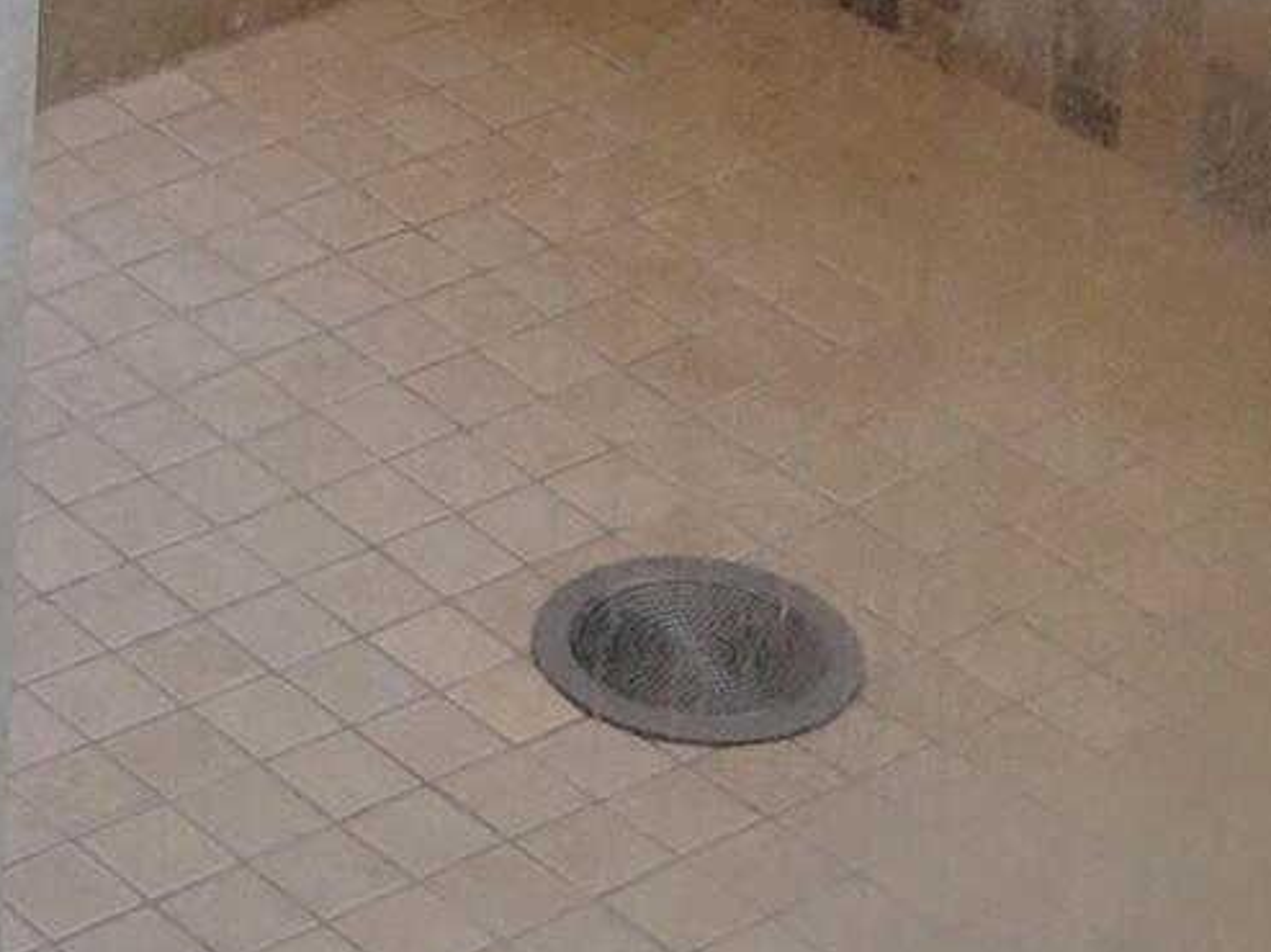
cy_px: -1642
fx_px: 5798
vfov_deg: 8.3
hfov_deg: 12.4
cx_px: 167
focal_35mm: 158
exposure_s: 1/120
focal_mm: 5.4
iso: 125
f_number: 1.8
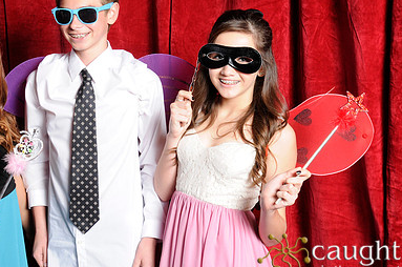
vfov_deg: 22.9
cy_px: 99
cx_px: 104
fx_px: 658
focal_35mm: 59
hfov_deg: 33.4
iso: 400
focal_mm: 26
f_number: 8
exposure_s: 1/60
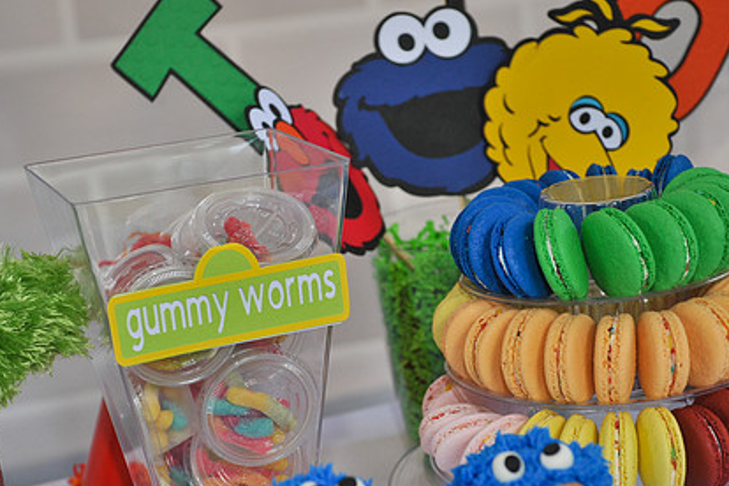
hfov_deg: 20.8
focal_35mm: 98
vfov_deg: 13.9
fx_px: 1984
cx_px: 345
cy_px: 336
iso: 640
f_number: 5.6
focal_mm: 70
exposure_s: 1/160
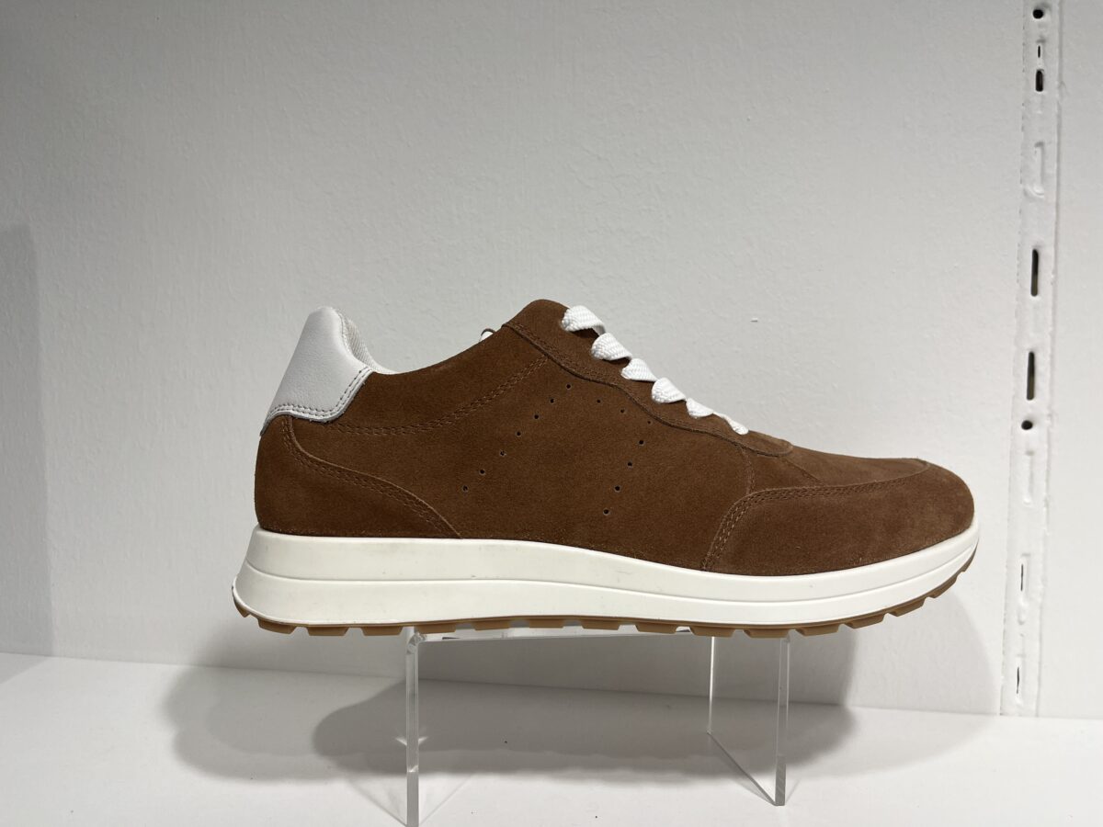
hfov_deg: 67.3
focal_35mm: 26
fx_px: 828
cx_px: 552
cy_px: 414
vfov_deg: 53.1
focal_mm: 5.1
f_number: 1.6
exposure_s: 1/454
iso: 50
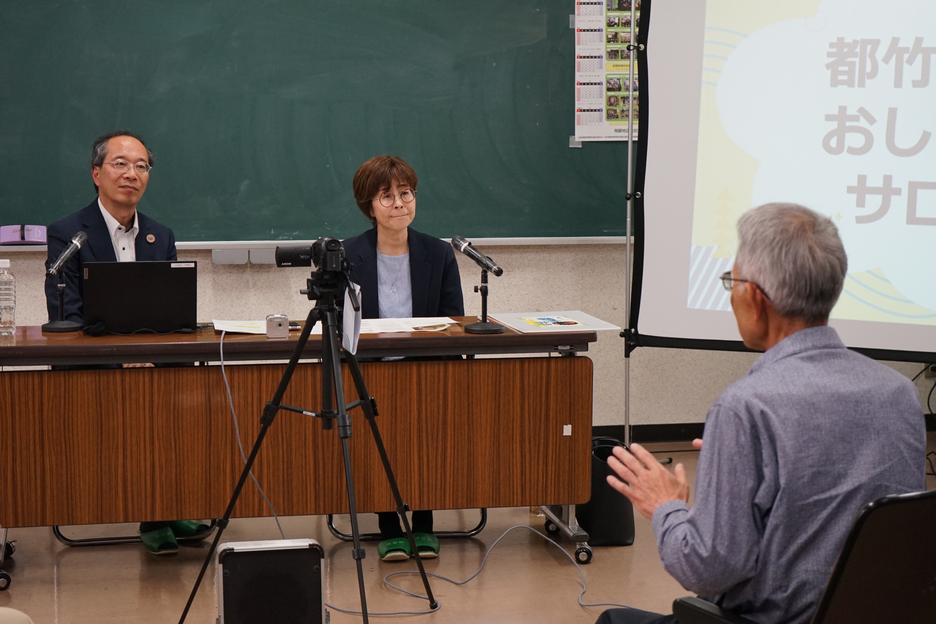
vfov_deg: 19.5
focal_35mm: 70
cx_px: 468
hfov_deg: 28.8
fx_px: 1820
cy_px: 312
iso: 2000
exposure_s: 1/160
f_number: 5.6
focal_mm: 70
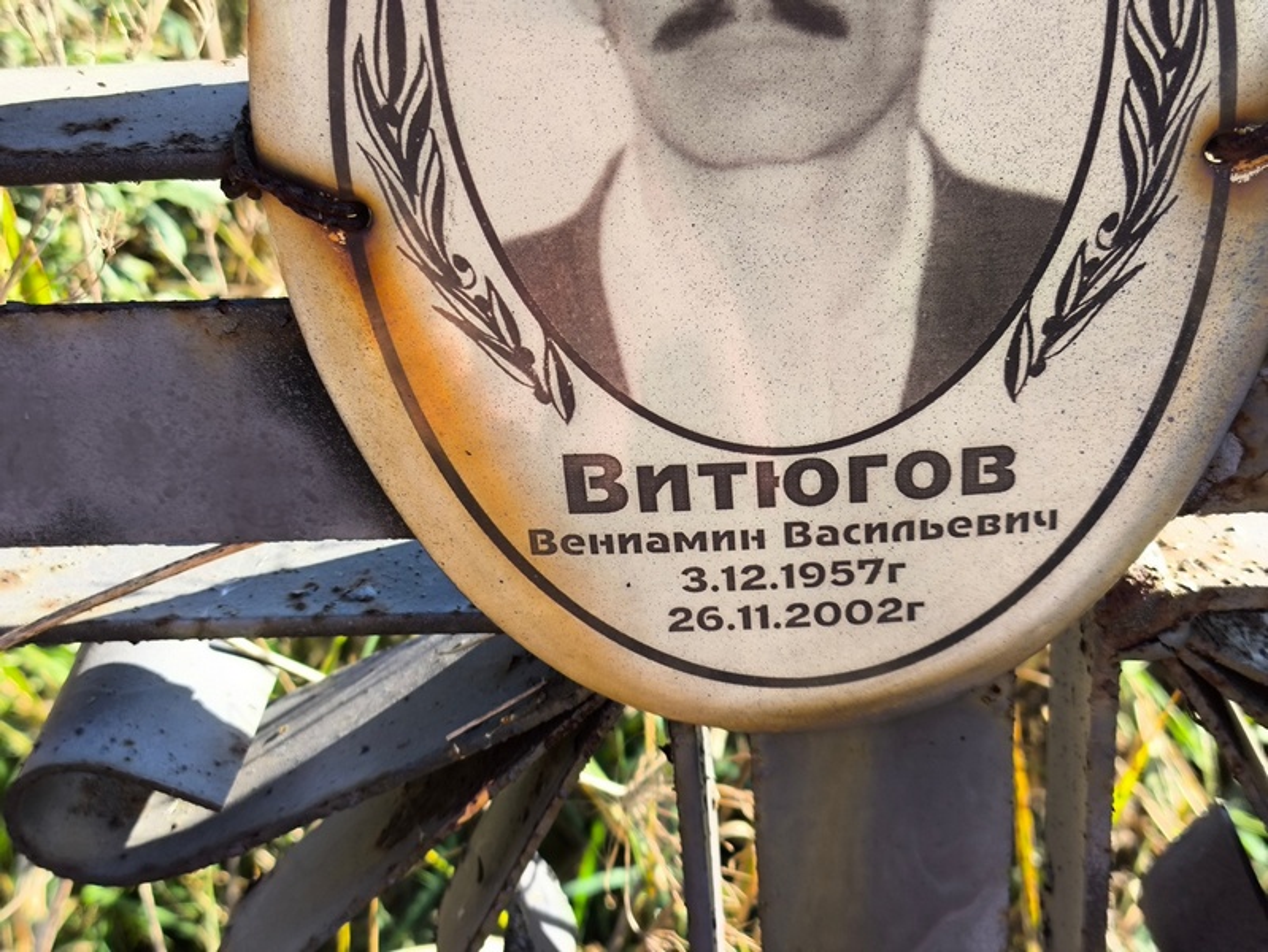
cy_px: 476
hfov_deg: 38.2
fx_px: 1832
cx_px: 634
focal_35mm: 50
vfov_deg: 29.1
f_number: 1.7
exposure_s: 1/248
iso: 50
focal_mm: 4.71
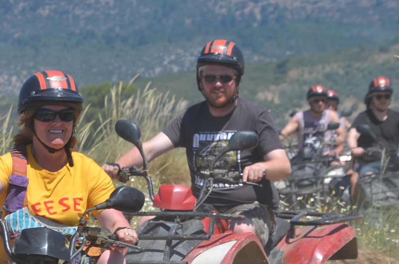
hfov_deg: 5.5
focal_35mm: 377
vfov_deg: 3.6
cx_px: 24
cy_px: 255
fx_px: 4171
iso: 100
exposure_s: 1/320
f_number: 9
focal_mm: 105
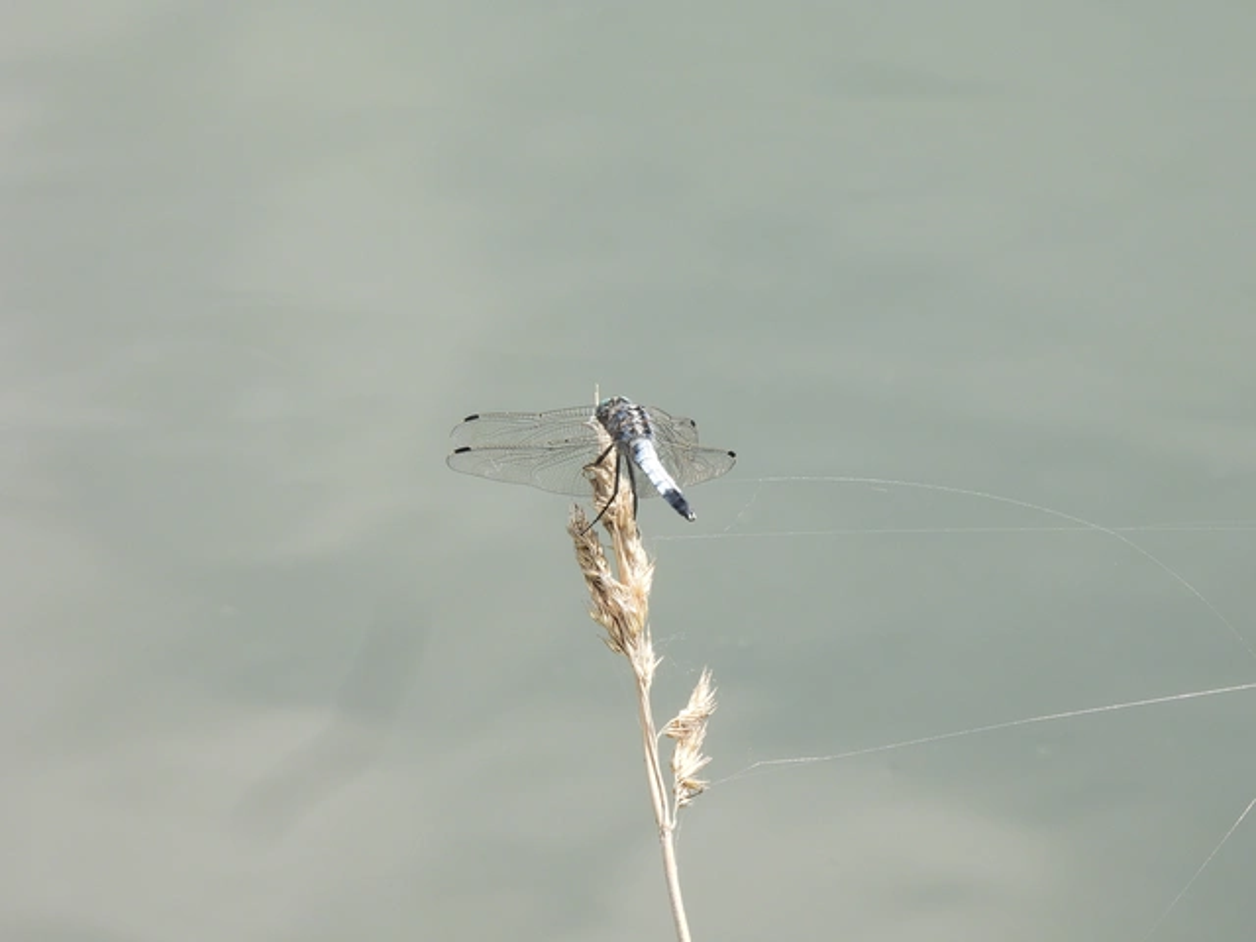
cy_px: 471
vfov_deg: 2.1
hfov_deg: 2.8
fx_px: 25399
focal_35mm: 700
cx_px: 628
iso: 100
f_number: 6.3
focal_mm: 125
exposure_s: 1/250
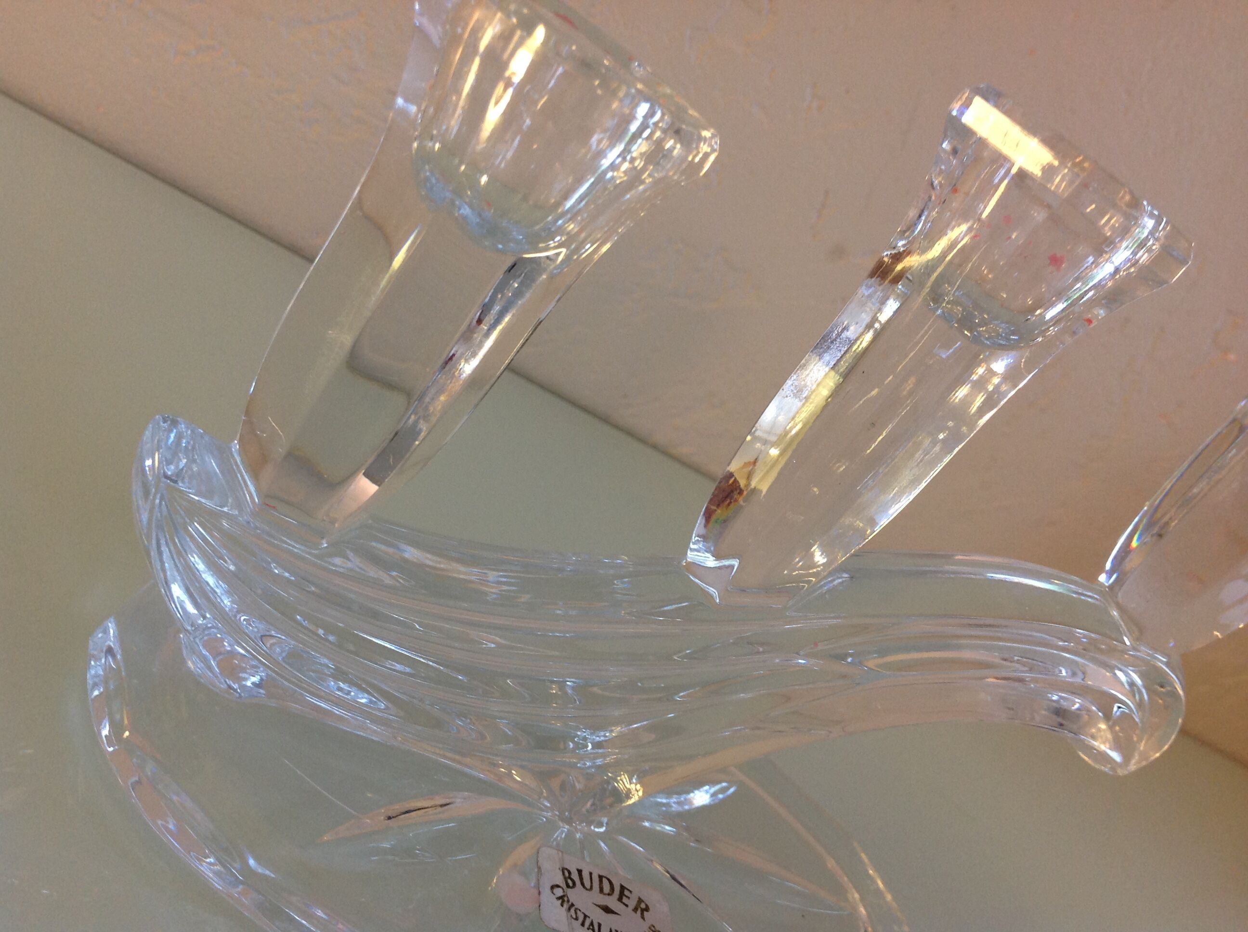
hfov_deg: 52.7
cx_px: 624
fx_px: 1260
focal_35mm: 35
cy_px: 466
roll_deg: -37.6
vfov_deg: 40.6
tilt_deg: -20.4
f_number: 2.4
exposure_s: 1/17
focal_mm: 4.28
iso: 100
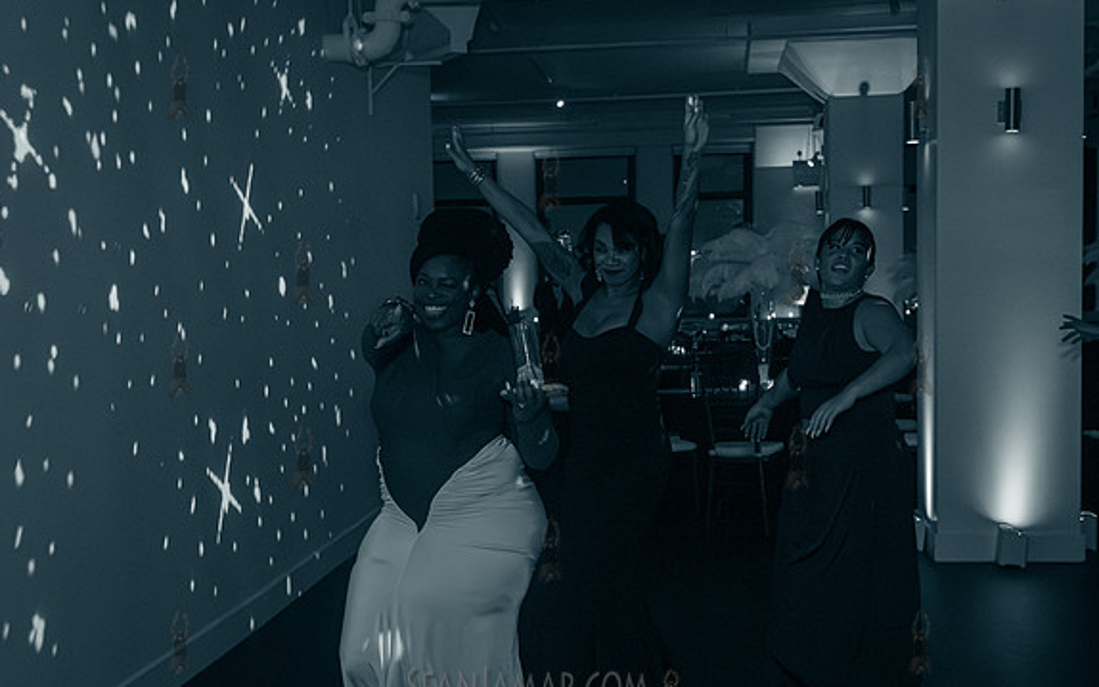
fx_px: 1288
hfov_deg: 46.2
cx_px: 542
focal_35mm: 43
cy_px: 381
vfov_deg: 29.9
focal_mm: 35
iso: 8000
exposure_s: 1/400
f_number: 5
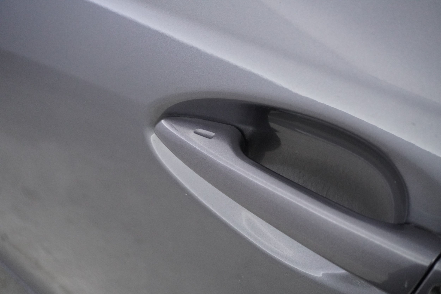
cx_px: 220
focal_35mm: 45
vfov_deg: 29.9
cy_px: 147
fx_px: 551
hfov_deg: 43.6
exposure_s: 1/60
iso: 3200
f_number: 5
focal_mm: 30
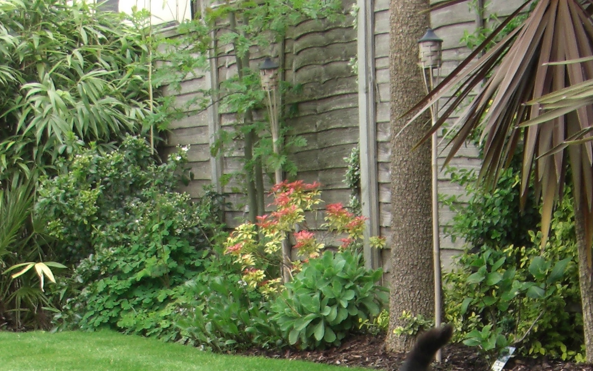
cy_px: 499
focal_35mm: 106
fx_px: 1713
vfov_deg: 12.0
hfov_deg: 19.6
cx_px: 397
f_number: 3.4
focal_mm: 6.3
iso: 64
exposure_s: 1/125
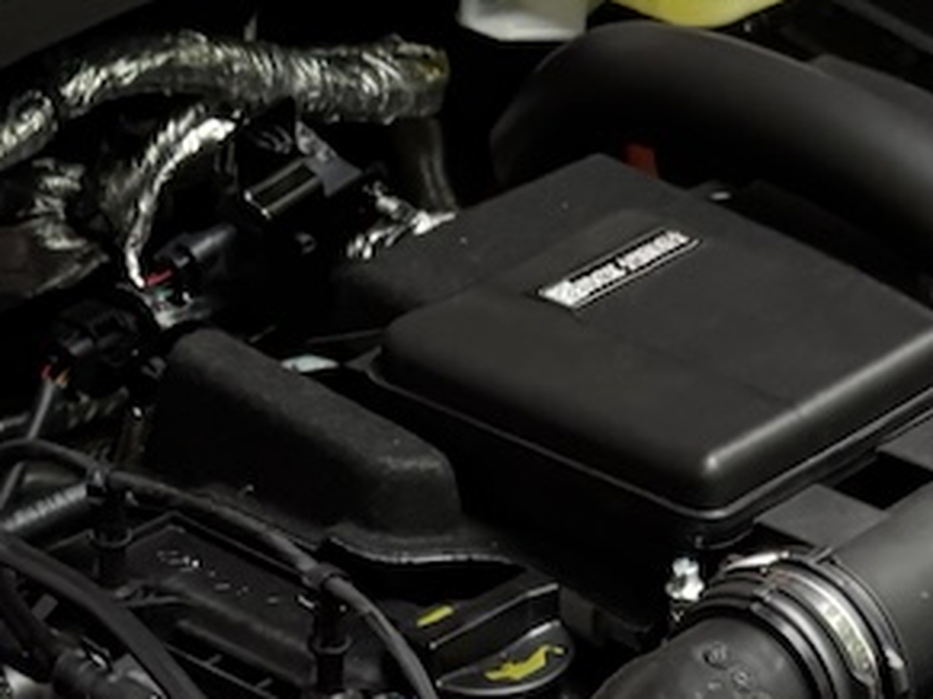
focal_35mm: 143
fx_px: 3853
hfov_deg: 13.8
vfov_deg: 9.5
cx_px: 596
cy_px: 1539
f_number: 1.6
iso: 125
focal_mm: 5.96
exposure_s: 1/121
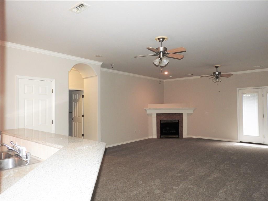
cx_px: 134
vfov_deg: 56.8
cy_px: 100
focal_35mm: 24
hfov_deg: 71.6
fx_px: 186
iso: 200
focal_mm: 4.3
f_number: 3.3
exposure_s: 1/30
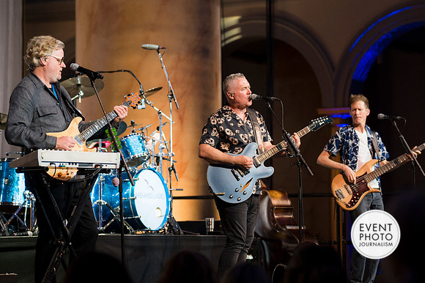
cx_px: 212
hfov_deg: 15.3
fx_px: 1579
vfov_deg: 10.2
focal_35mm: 134
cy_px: 142
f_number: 2.8
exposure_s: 1/160
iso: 900
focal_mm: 88
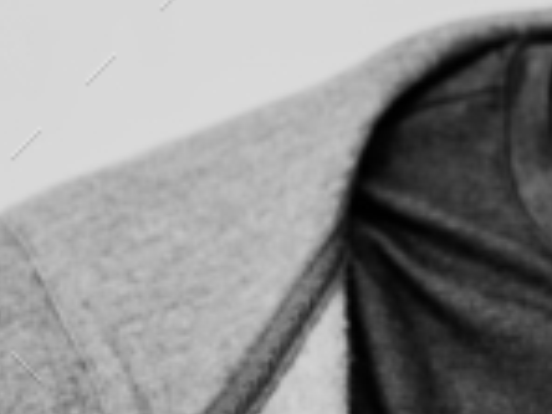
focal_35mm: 402
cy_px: -131
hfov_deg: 4.9
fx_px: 6410
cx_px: 1014
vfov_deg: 3.7
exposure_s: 1/320
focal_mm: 105
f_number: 4.5
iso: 640
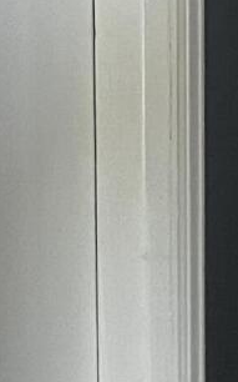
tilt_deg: -5.5
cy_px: -215
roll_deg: -1.0
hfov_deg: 6.8
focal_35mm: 180
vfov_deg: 11.1
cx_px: 633
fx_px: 1870
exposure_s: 1/60
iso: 500
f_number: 1.5
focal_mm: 5.7
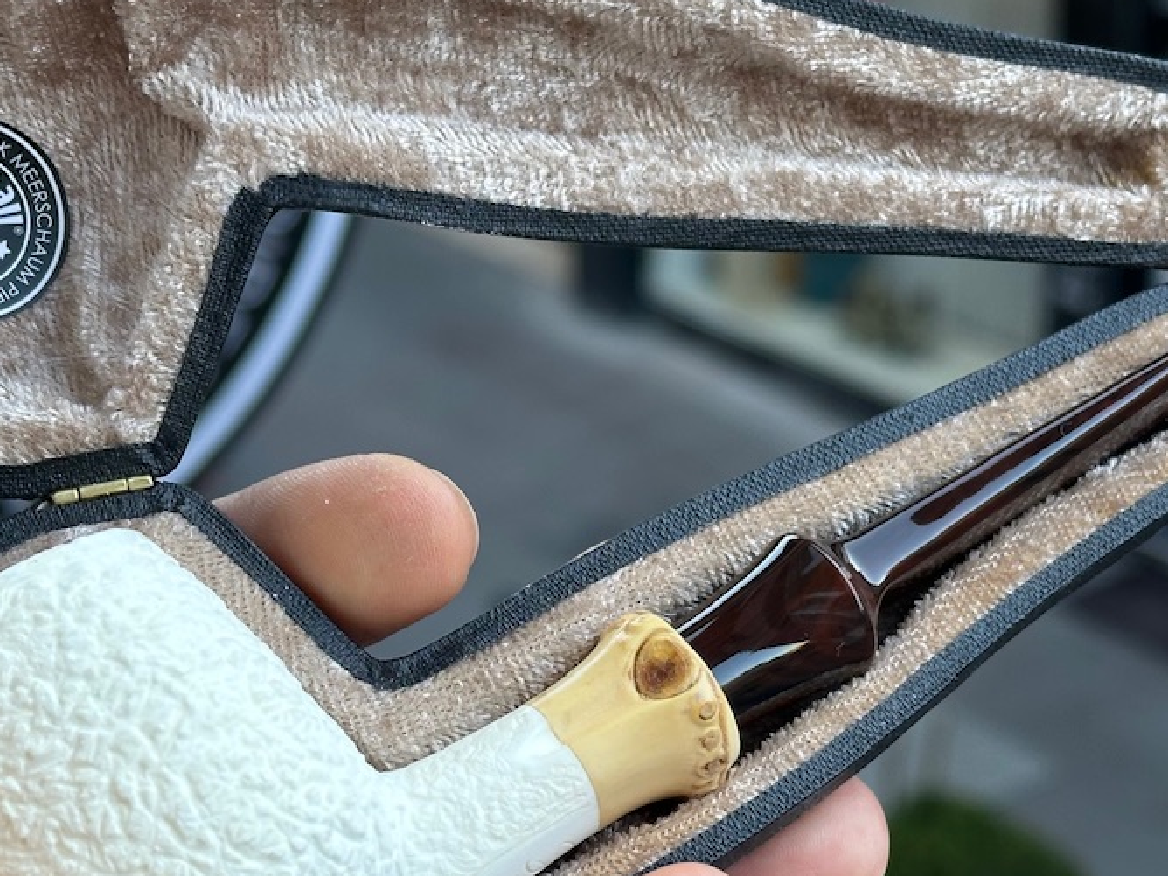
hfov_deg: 21.3
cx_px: 497
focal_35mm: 92
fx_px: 3104
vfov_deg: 16.1
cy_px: 526
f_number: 1.78
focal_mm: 6.86
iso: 50
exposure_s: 1/100
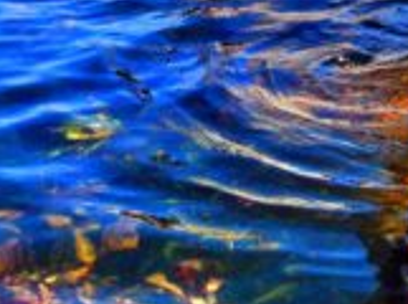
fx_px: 1282
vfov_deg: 12.3
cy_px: -251
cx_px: 389
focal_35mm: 109
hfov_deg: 17.7
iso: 50
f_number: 2.4
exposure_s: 1/1022
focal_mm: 4.28
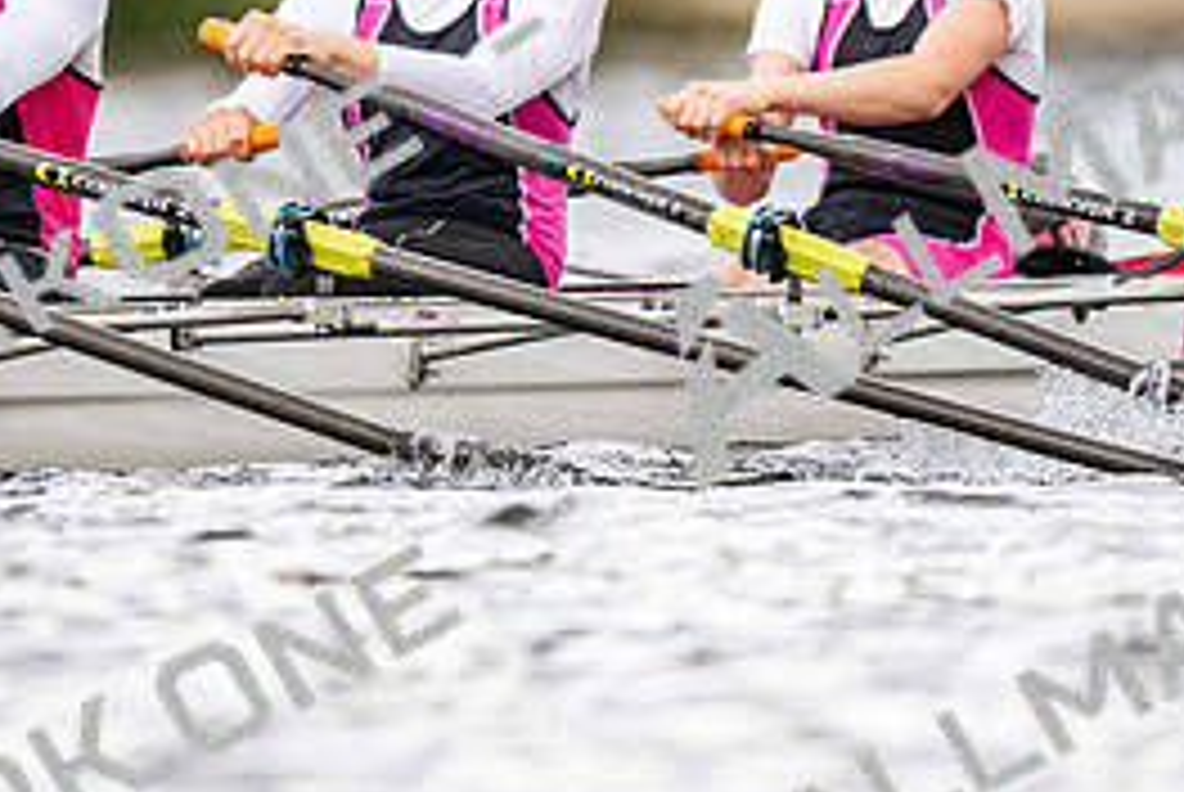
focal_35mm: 1323
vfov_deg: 1.0
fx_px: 43560
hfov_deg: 1.6
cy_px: 61
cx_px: 288
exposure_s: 1/2500
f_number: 4
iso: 800
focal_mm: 600
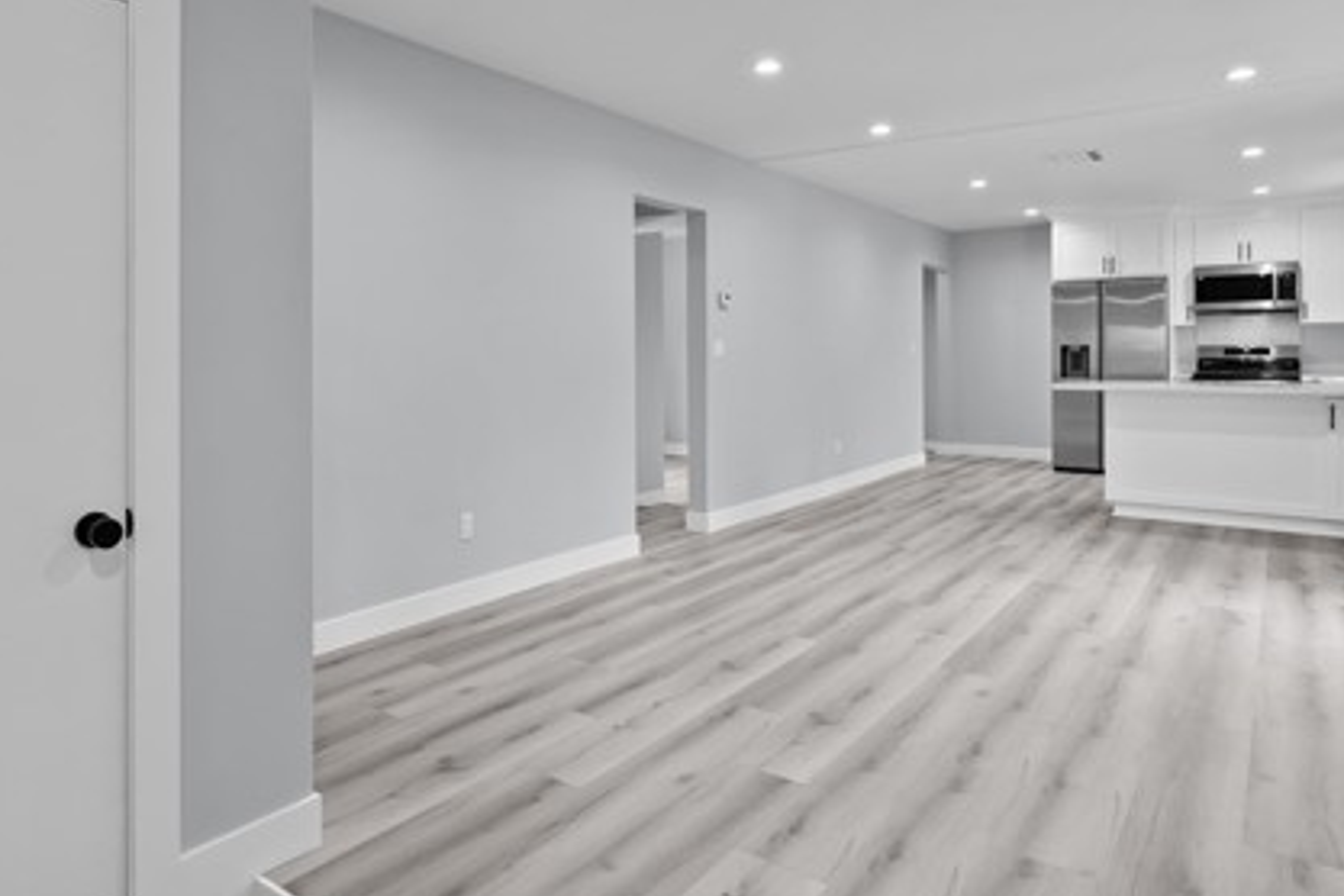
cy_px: 343
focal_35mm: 23
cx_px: 606
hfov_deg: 75.9
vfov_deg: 54.6
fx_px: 859
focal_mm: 15
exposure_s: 1/2
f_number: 9
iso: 250
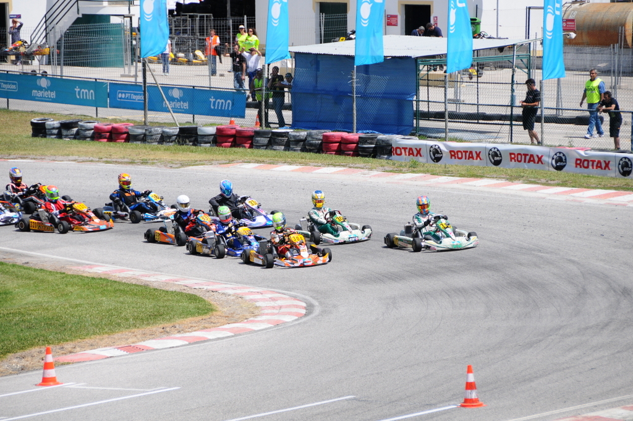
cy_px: 210
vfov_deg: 6.8
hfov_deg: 10.2
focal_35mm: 202
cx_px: 316
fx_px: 3556
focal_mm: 135
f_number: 5.6
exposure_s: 1/2000
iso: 400
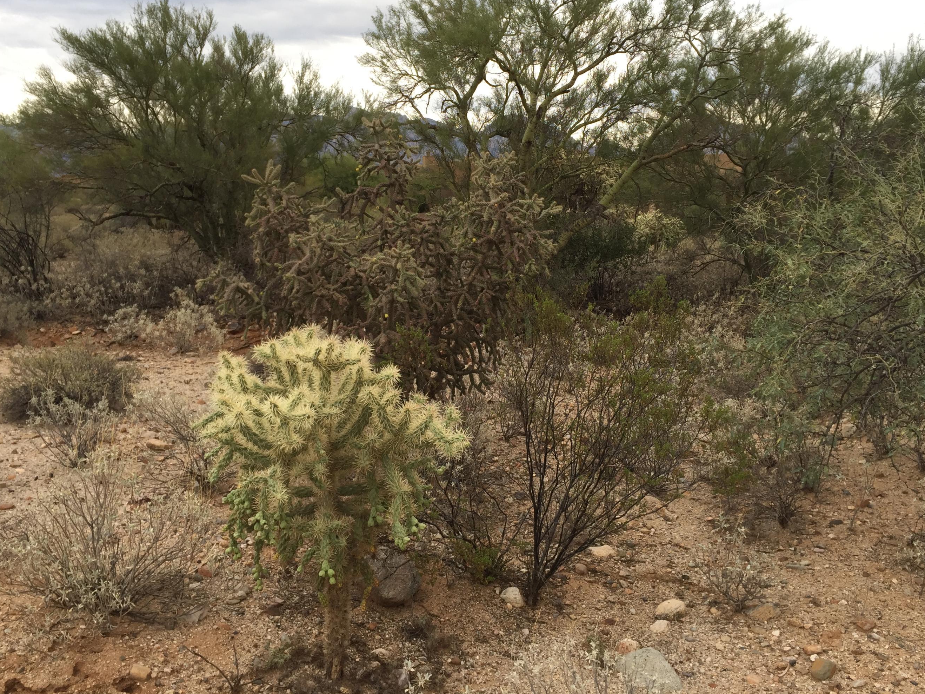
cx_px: 456
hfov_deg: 55.4
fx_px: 882
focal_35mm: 33
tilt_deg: -5.8
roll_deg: +0.4
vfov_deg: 42.9
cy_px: 304
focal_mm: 4.15
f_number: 2.2
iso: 32
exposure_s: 1/350
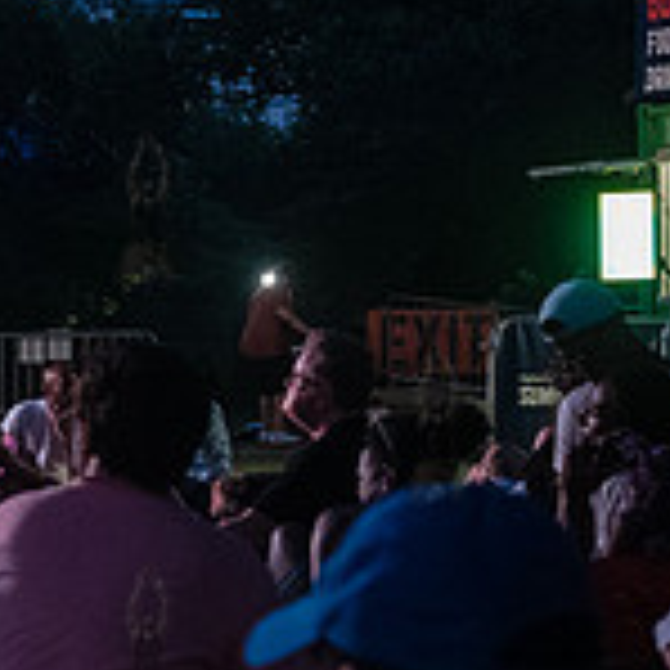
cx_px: -436
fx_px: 2540
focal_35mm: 116
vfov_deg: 15.0
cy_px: 423
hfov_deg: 13.8
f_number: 3.5
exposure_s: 1/250
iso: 10000
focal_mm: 35
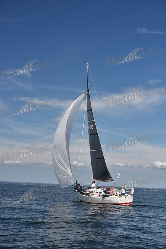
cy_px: 124
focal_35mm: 70
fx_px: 484
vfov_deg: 28.8
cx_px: 83
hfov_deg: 19.5
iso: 200
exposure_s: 1/500
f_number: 7.1
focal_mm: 70
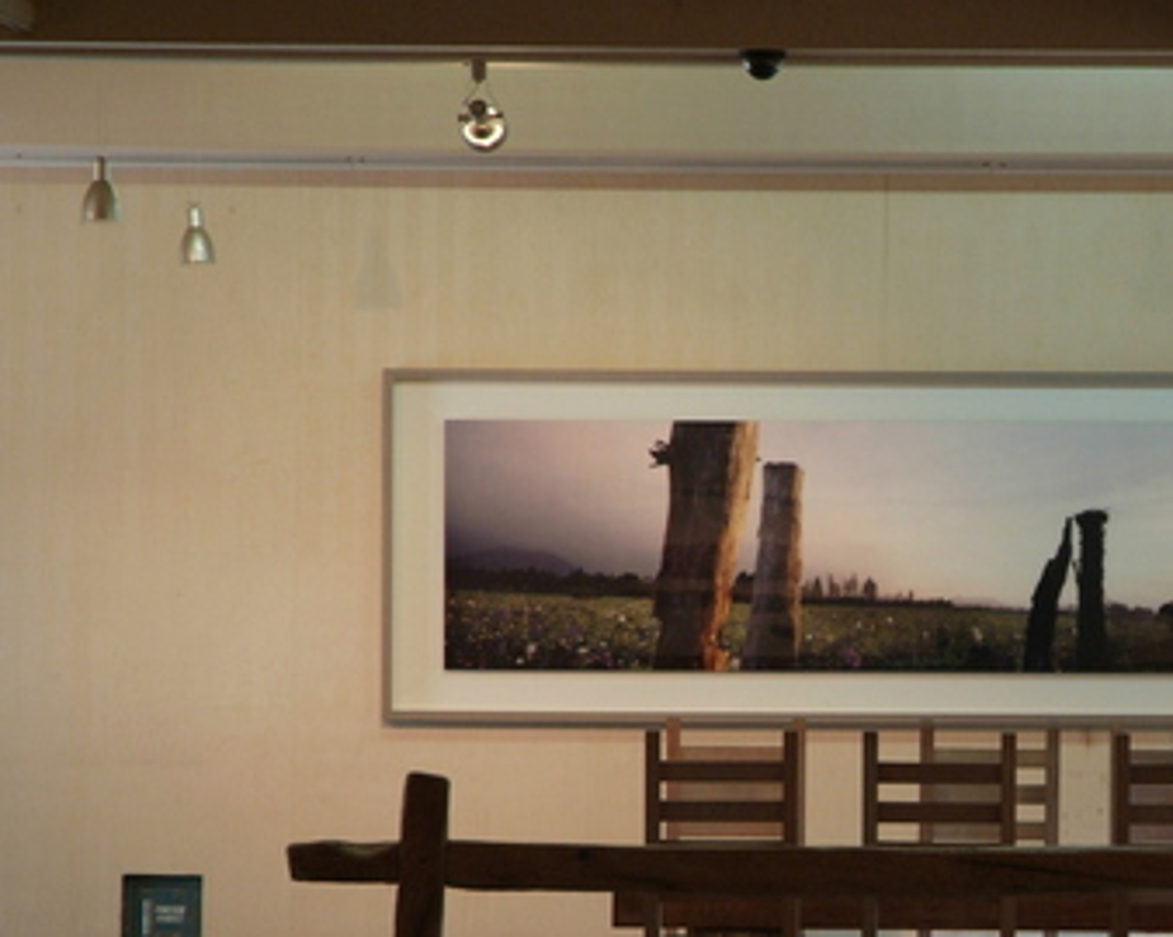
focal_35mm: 204
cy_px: 541
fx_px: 7078
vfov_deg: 7.6
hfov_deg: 9.5
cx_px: 880
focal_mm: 70
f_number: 4.5
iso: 800
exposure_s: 1/45
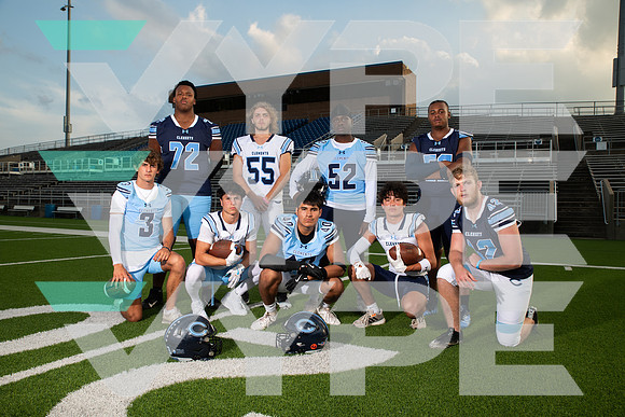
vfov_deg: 49.6
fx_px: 451
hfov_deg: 69.4
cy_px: 208
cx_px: 312
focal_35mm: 26
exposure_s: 1/320
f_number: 7.1
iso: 160
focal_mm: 26
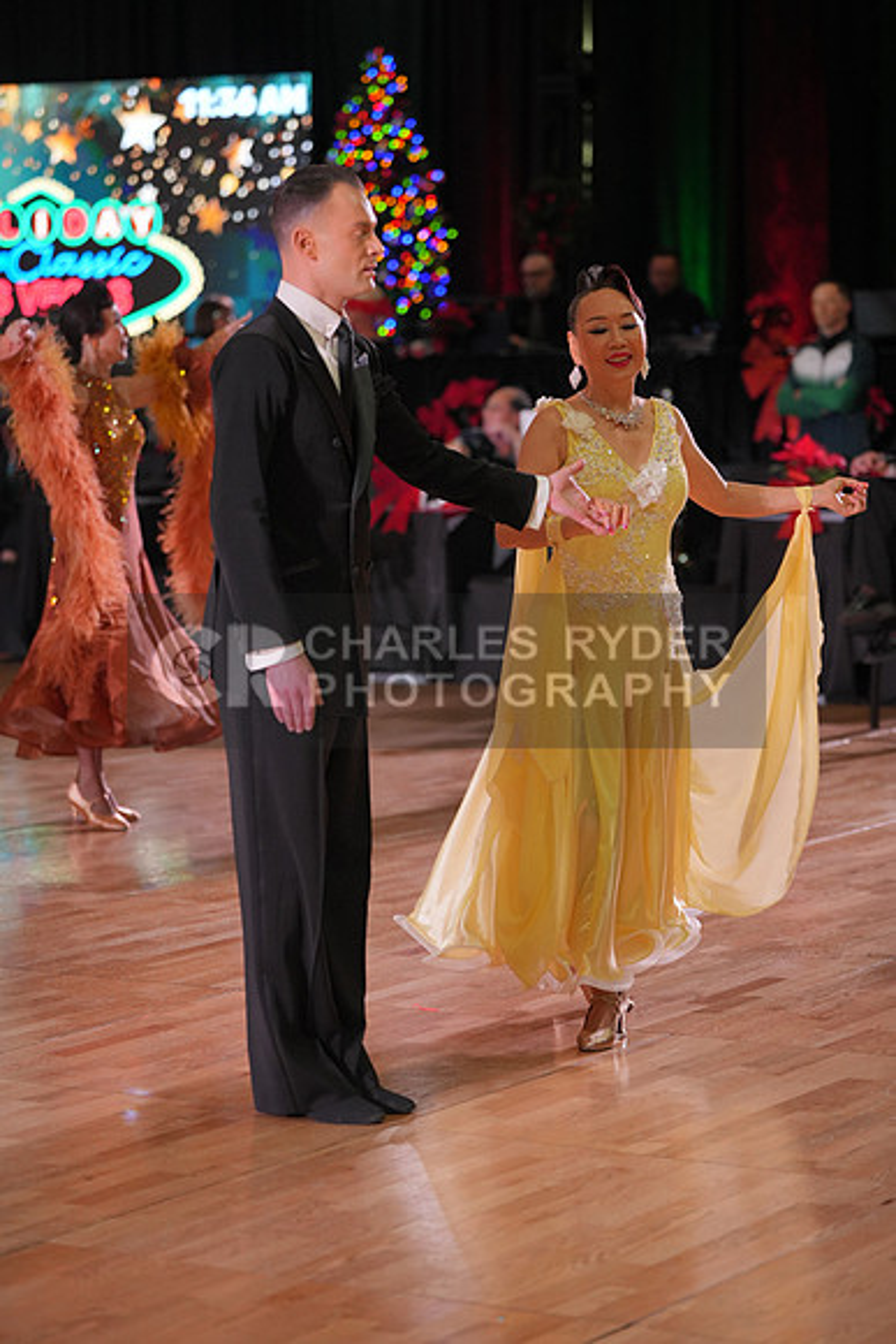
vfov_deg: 20.0
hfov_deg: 13.4
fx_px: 3805
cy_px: 672
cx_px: 448
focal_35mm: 102
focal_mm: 102
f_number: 2.8
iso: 1250
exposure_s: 1/500
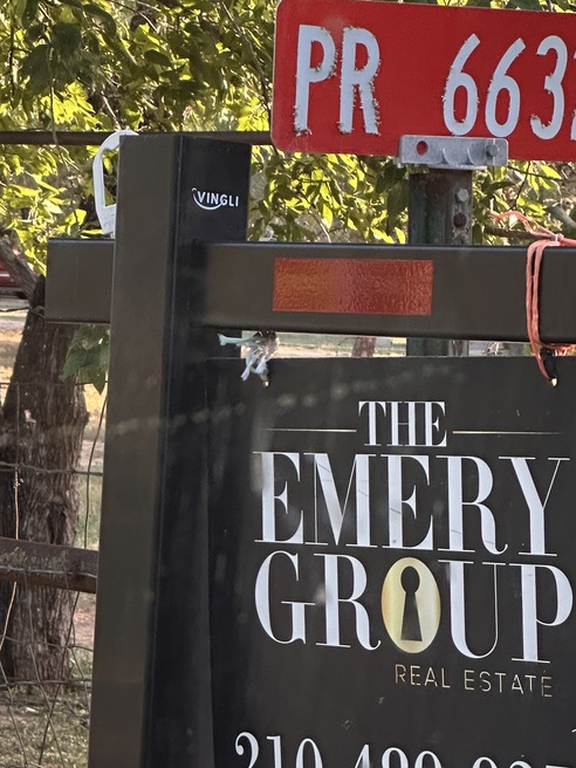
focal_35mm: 169
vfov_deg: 11.6
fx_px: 3749
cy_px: 756
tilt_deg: -6.7
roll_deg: -3.0
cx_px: 389
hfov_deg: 8.8
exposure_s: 1/60
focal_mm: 9
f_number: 2.8
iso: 250
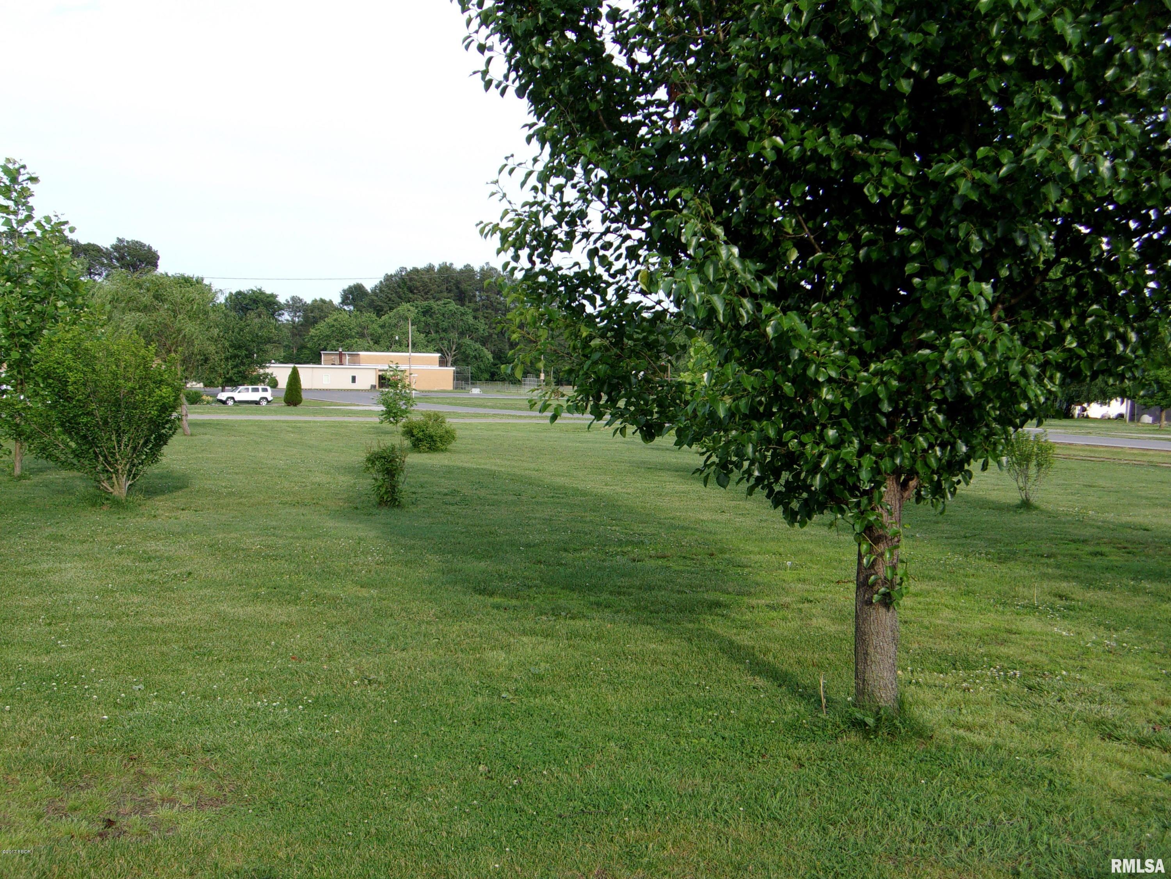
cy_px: 440
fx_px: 1421
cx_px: 586
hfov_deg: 44.8
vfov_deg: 34.3
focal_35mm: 42
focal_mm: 7.6
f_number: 3.7
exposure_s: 1/280
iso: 80
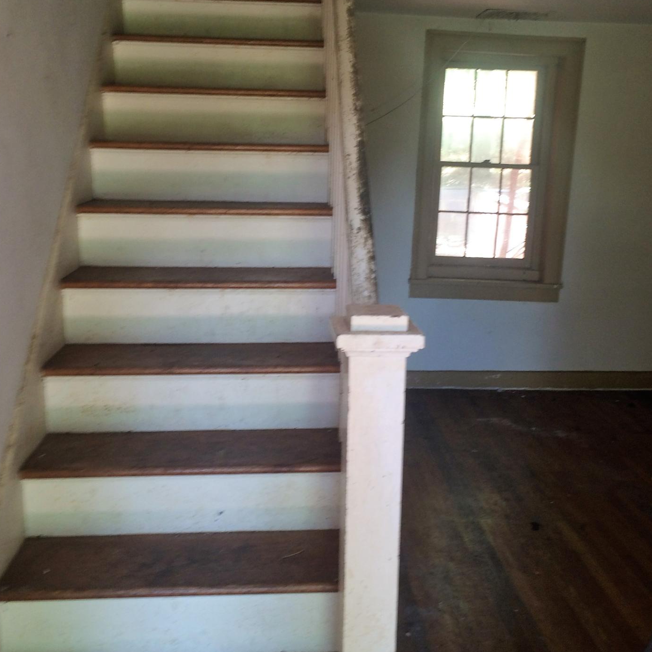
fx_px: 788
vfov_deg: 44.9
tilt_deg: -13.7
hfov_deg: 44.9
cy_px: 309
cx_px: 331
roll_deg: +1.9
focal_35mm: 37
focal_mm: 4.15
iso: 50
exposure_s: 1/30
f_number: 2.2
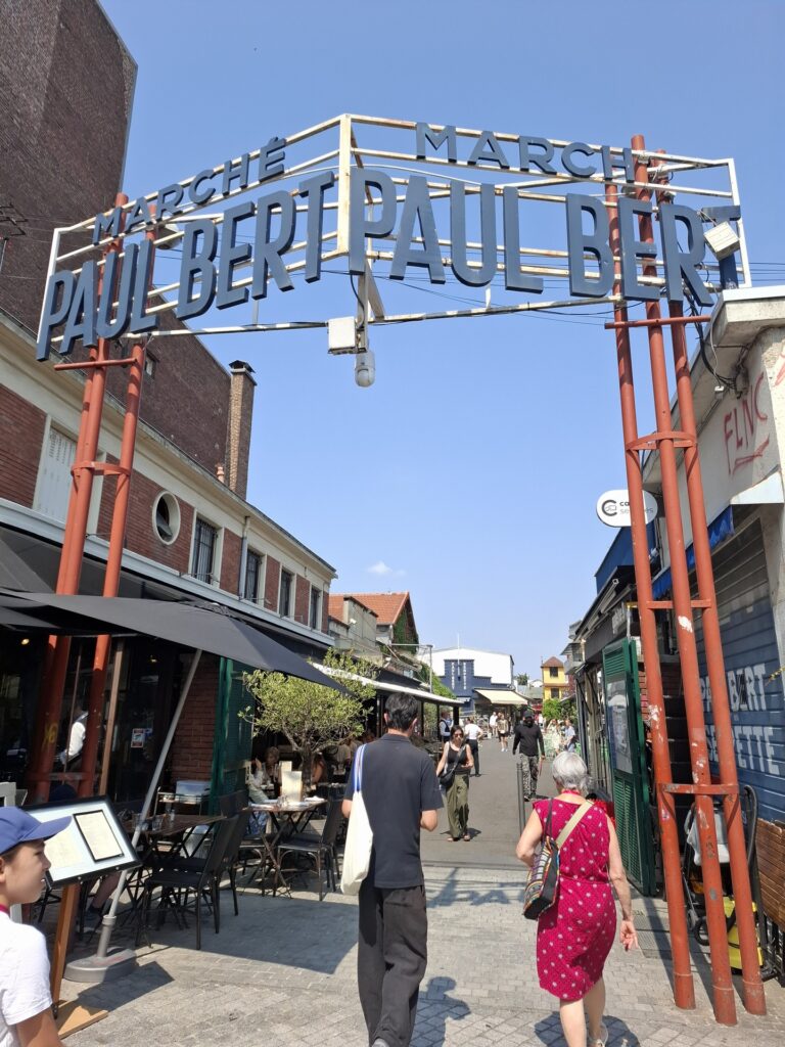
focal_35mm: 23
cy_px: 524
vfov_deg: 73.9
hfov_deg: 58.9
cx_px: 392
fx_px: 695
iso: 50
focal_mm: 5.54
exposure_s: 1/1342
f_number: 1.8
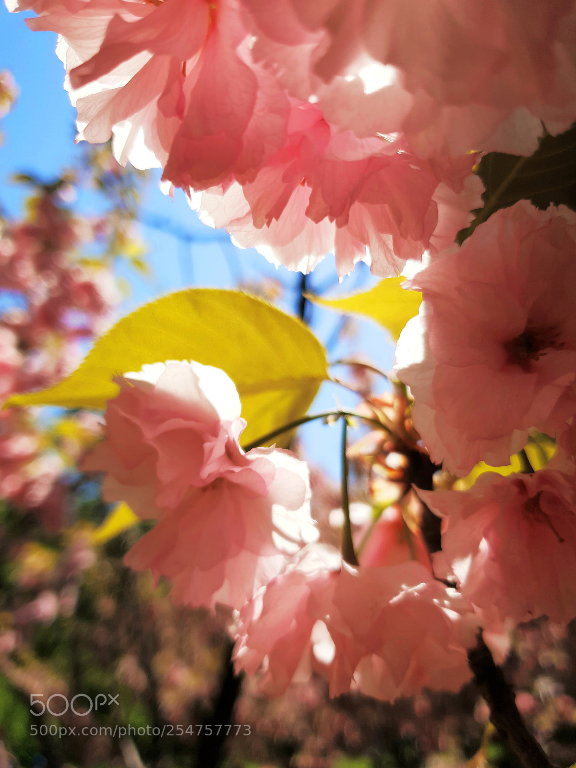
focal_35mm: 26
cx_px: 288
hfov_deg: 53.1
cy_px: 384
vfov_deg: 67.3
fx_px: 577
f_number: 1.5
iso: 50
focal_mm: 4.3
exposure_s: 1/3390
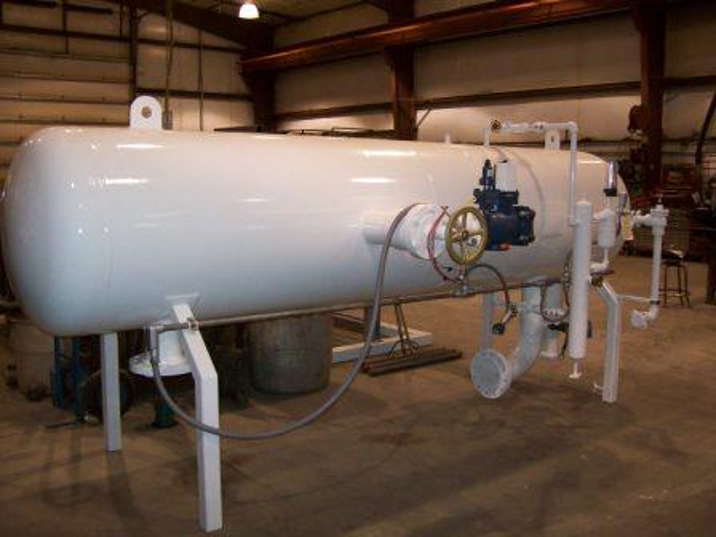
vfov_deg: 39.7
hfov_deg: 51.4
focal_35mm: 36
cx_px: 358
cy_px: 268
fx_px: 745
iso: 200
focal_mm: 6
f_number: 2.7
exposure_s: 1/64
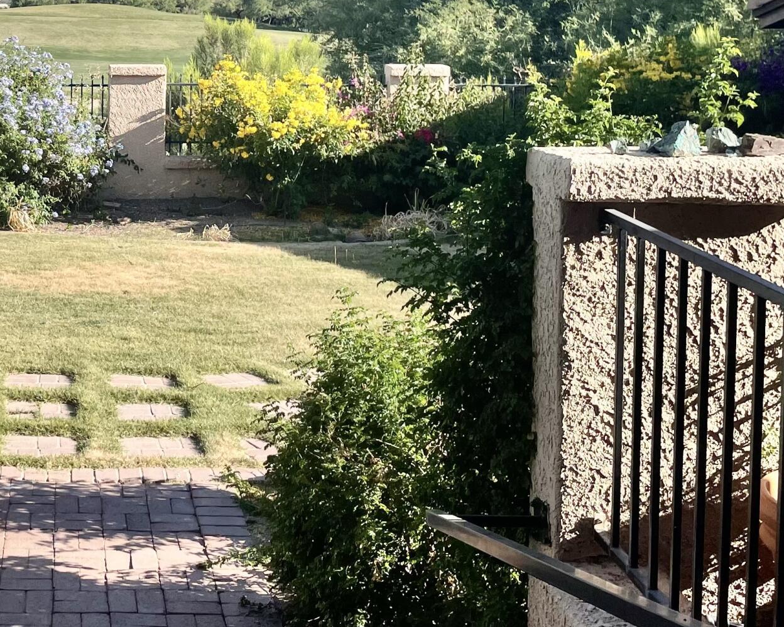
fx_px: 1415
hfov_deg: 29.2
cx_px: 28
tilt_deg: -3.0
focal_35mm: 61
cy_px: 68
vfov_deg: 24.3
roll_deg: -0.6
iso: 32
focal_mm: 4.2
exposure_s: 1/2959
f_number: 1.6
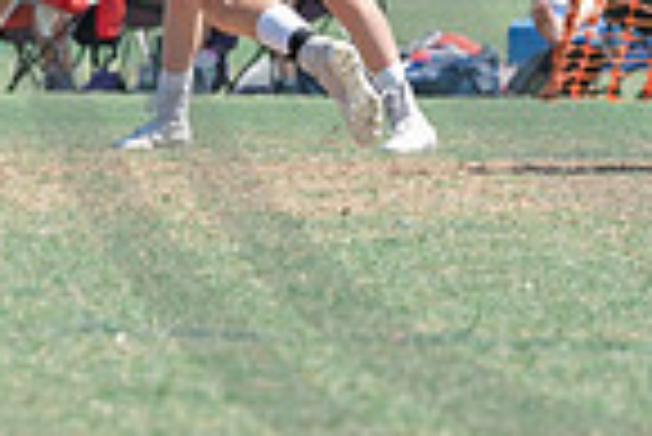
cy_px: 151
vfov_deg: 0.9
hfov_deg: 1.4
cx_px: 901
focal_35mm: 1458
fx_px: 26432
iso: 400
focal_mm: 185
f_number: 5
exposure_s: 1/1600
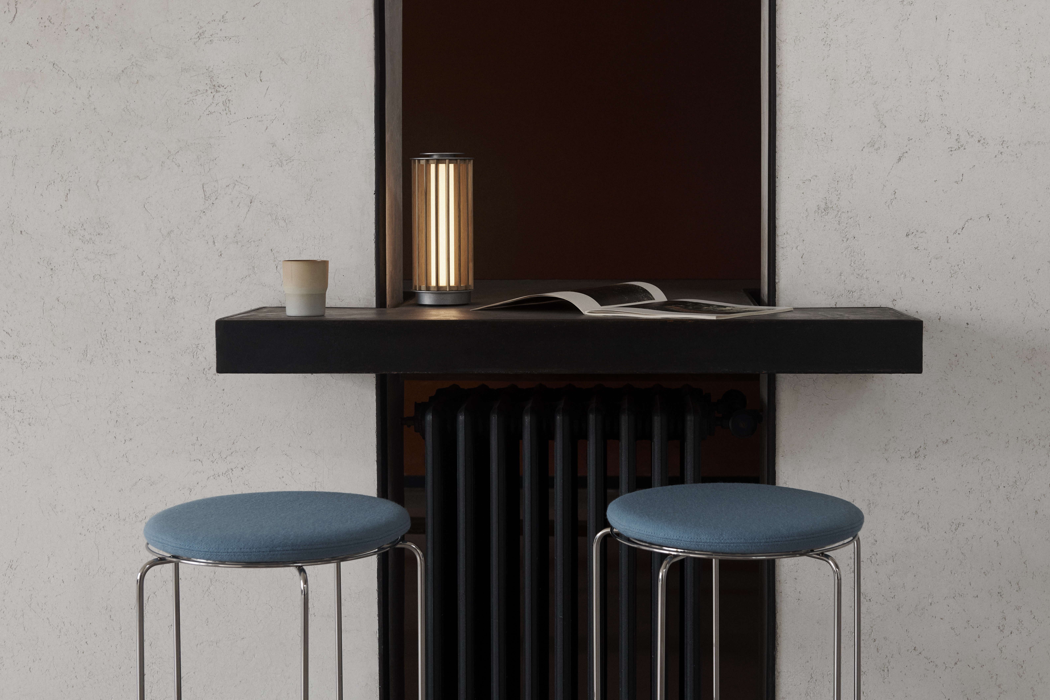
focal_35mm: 61
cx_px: 576
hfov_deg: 32.9
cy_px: 257
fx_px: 1779
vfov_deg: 22.2
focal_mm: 48
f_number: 6.3
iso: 400
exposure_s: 1/30
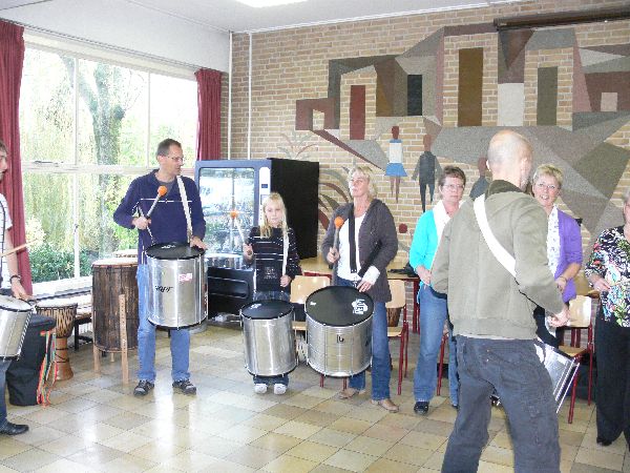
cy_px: 236
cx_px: 315
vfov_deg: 40.7
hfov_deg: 52.6
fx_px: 637
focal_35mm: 35
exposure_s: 1/30
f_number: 2.8
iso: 320
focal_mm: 7.4
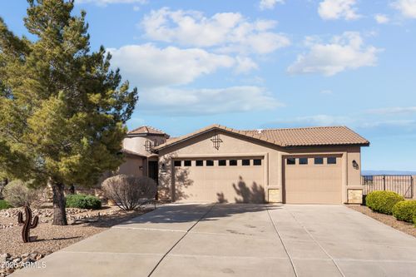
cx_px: 208
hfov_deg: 100.4
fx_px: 173
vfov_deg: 77.3
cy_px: 138
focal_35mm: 15
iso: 160
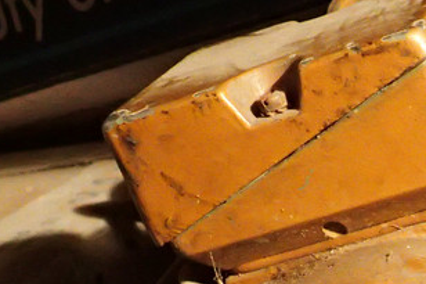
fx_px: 1064
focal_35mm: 90
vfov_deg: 14.4
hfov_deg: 19.7
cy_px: 387
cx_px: 633
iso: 800
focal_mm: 4.5
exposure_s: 1/15
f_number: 2
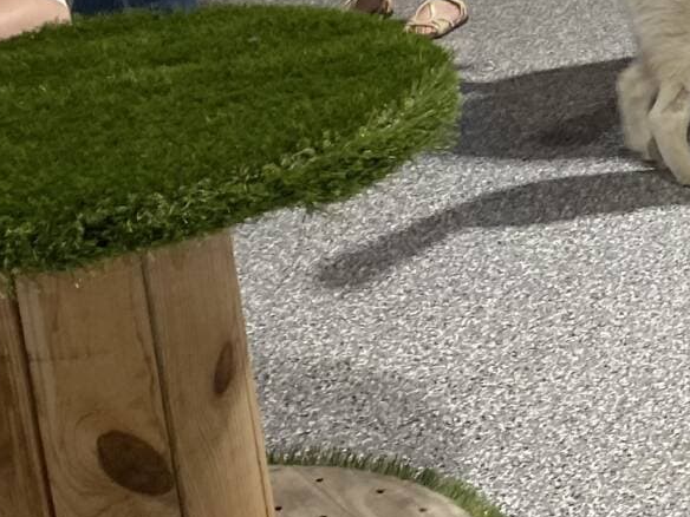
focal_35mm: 114
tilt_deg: -12.9
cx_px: 1078
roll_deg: +1.8
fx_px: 2272
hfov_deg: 15.7
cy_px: 109
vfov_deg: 12.9
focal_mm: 4.25
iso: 64
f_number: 1.8
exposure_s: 1/60
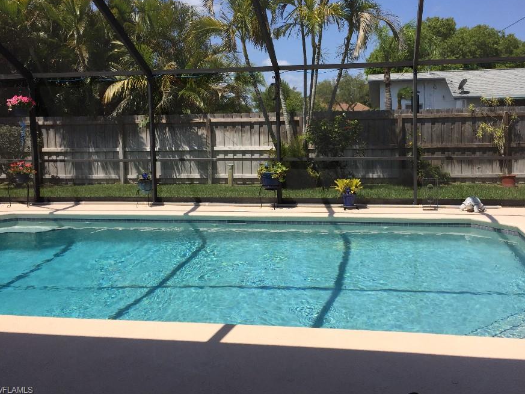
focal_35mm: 34
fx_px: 516
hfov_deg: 53.8
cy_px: 165
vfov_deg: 41.7
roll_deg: +0.5
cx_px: 296
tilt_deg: -6.4
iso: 32
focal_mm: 4.15
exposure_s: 1/2083
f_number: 2.2
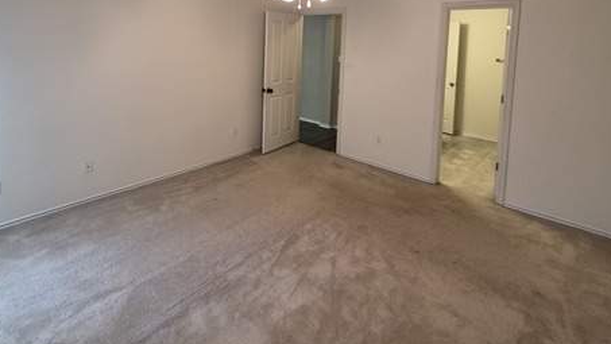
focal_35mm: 20
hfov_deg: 86.6
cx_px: 293
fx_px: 324
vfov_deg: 51.5
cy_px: 57
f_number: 2.2
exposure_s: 1/60
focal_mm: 1.74
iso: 250
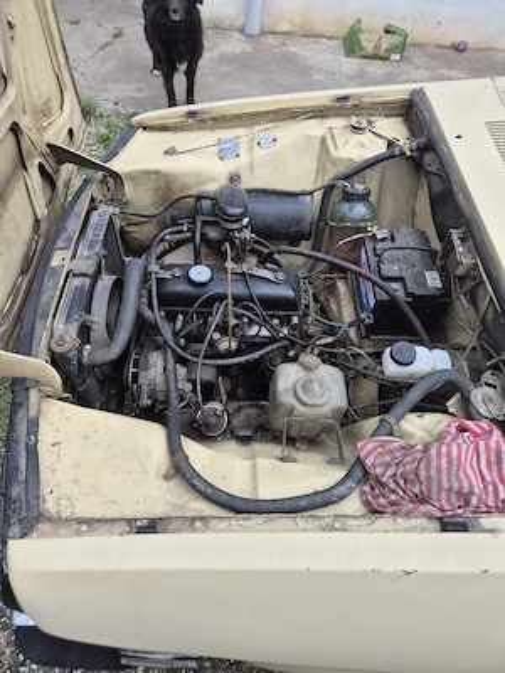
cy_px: 336
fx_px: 447
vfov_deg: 73.9
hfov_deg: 58.9
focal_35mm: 23
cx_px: 252
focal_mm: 5.4
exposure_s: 1/667
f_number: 1.8
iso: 25
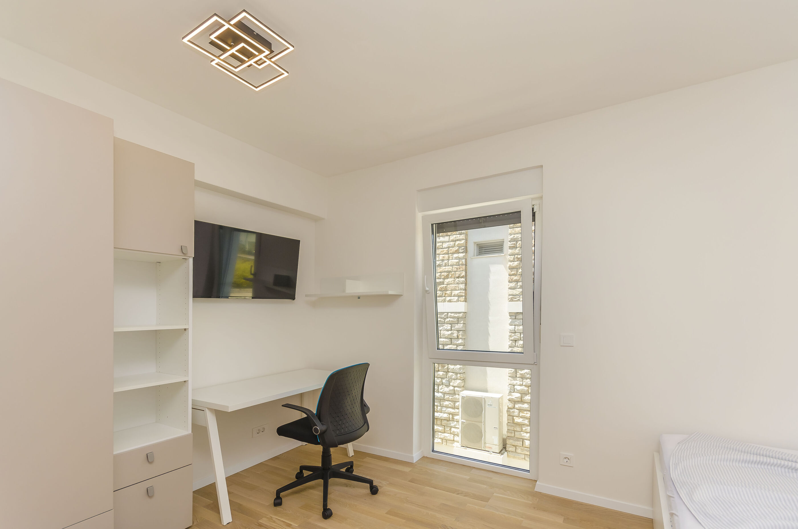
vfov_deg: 77.1
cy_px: 264
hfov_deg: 100.5
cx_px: 399
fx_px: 332
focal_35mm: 15
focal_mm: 10
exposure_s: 1/100
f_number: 8
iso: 100
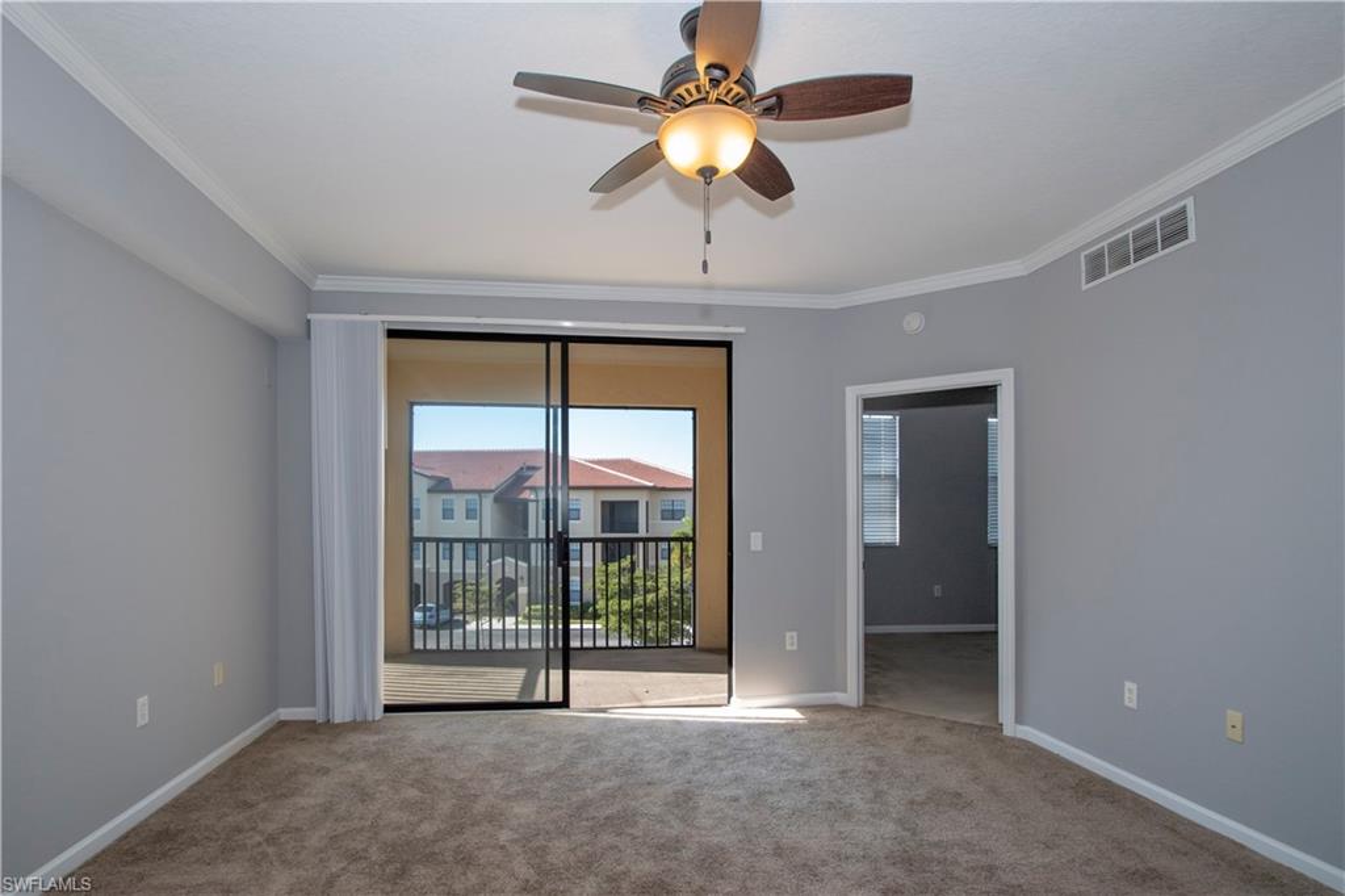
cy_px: 448
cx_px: 672
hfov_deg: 92.5
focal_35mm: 17
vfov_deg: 69.6
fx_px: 644
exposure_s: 1/180
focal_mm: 11.5
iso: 400
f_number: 6.7
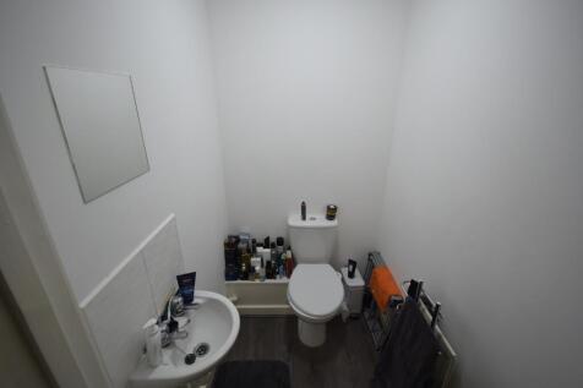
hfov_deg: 100.4
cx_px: 292
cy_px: 194
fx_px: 243
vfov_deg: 77.3
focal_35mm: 15
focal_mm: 10
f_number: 4.5
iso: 400
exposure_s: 1/80
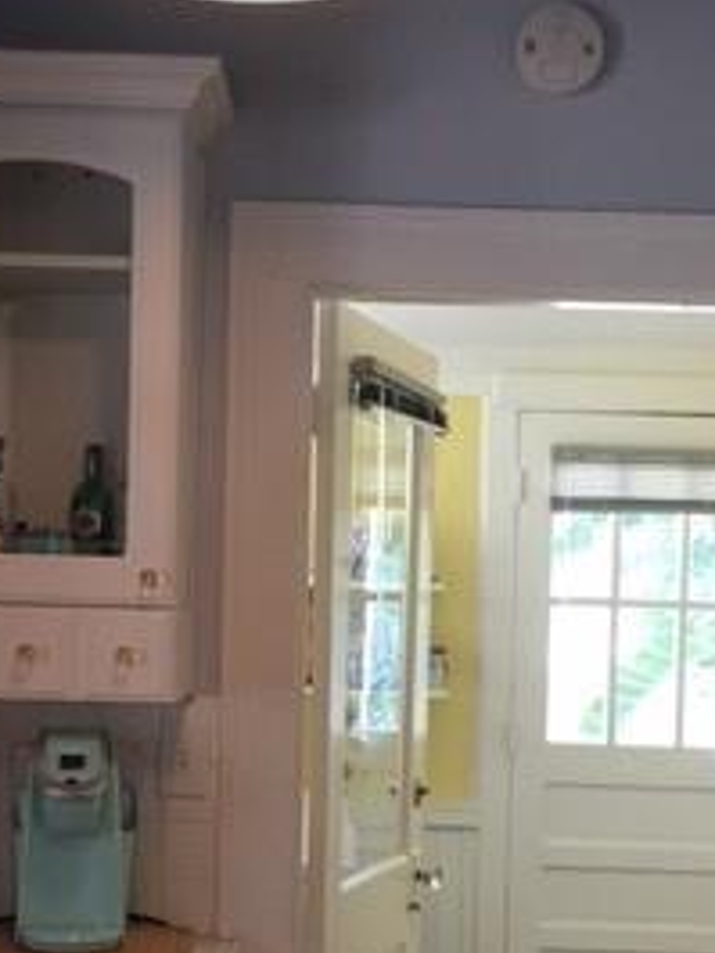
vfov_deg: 27.3
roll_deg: -2.6
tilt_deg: -2.4
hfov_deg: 21.0
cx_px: 349
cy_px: 741
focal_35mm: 70
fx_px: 1926
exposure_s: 1/15
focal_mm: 4.15
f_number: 2.2
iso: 32
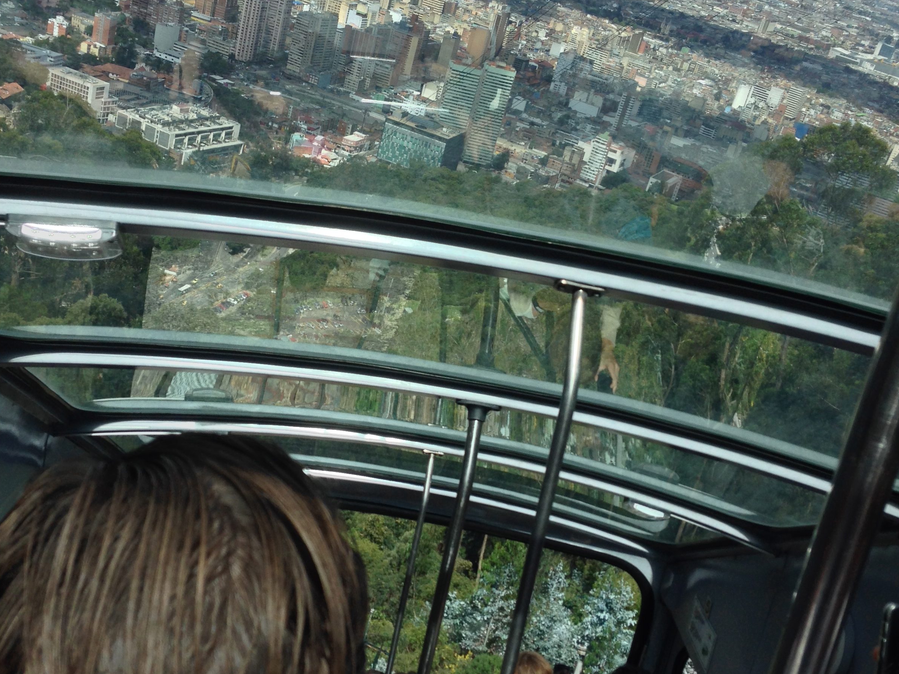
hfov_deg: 42.1
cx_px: 443
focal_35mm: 45
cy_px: 323
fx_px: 1169
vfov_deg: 32.2
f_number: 2.4
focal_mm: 4.12
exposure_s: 1/1130
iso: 50
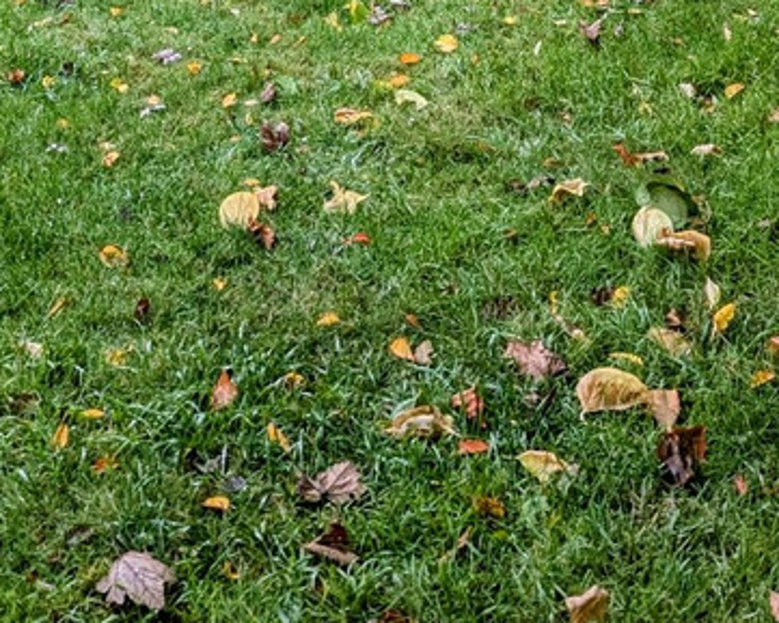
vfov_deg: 20.4
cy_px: -172
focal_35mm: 69
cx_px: 261
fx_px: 1591
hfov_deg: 27.3
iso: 68
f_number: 1.68
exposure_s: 1/76.9
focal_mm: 6.9
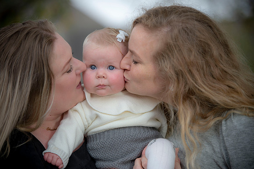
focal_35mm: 155
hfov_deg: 13.3
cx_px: 127
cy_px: 84
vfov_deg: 8.8
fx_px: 1093
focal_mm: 155
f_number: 3.5
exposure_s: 1/200
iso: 160
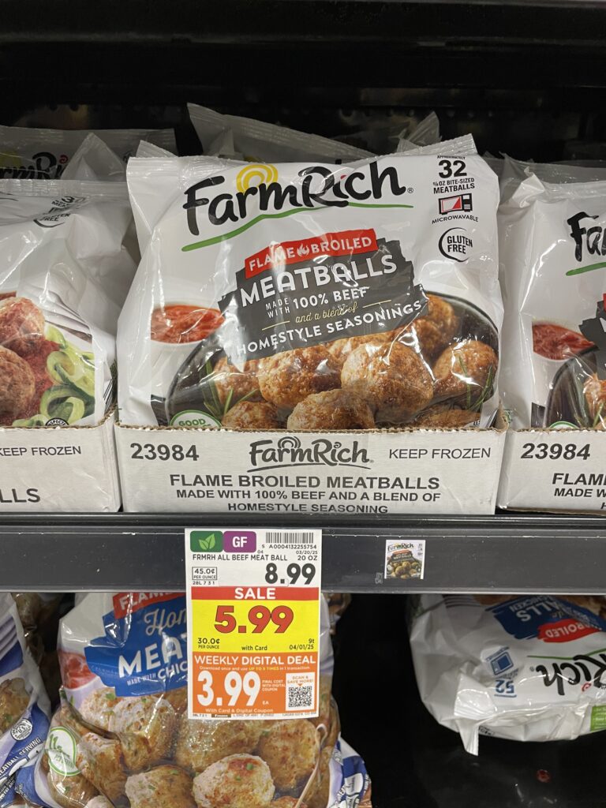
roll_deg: -0.7
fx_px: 607
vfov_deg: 67.3
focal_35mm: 26
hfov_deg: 53.1
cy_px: 404
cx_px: 303
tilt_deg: -23.5
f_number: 1.6
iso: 100
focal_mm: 4.2
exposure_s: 1/41
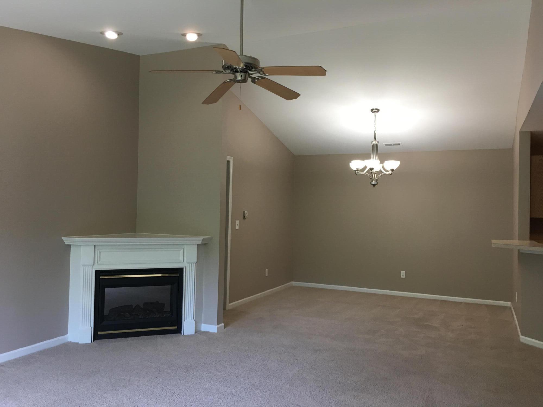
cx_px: 272
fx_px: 455
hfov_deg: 61.7
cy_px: 204
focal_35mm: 29
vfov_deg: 48.2
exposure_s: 1/15
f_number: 2.2
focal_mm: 4.15
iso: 25
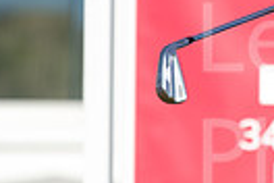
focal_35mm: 1314
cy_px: 57
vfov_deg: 1.0
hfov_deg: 1.6
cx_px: 471
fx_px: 10000
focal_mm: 300
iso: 160
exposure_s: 1/1250
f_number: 5.6
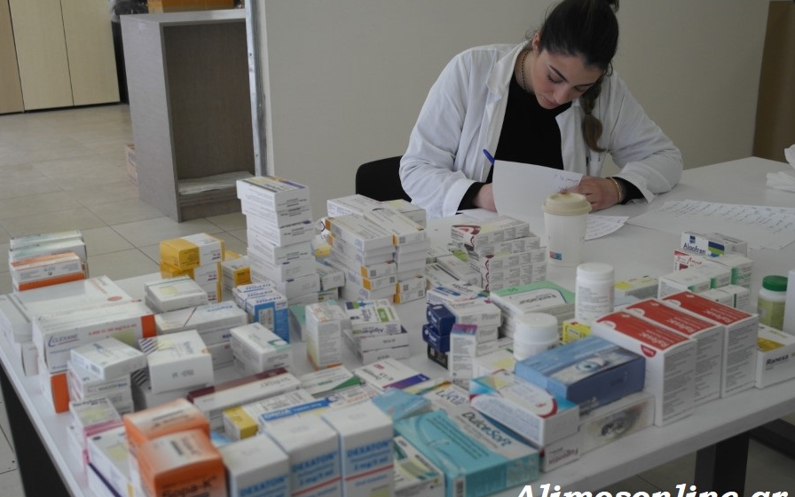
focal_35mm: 44
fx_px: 953
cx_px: 398
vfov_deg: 29.2
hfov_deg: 45.3
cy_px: 258
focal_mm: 28
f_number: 4
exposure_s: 1/100
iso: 400
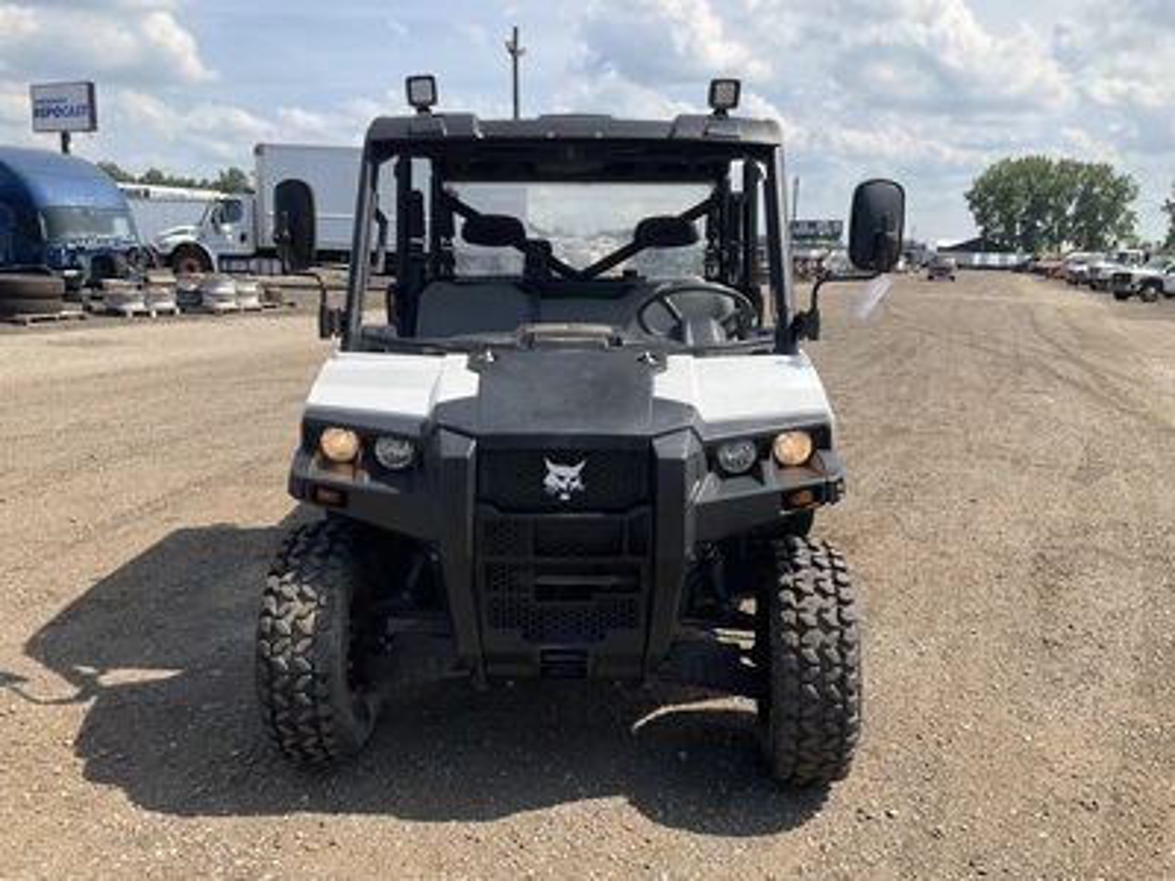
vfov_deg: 48.2
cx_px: 588
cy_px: 440
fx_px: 984
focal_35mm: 29
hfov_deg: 61.7
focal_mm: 3
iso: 25
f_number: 1.8
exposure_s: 1/1577
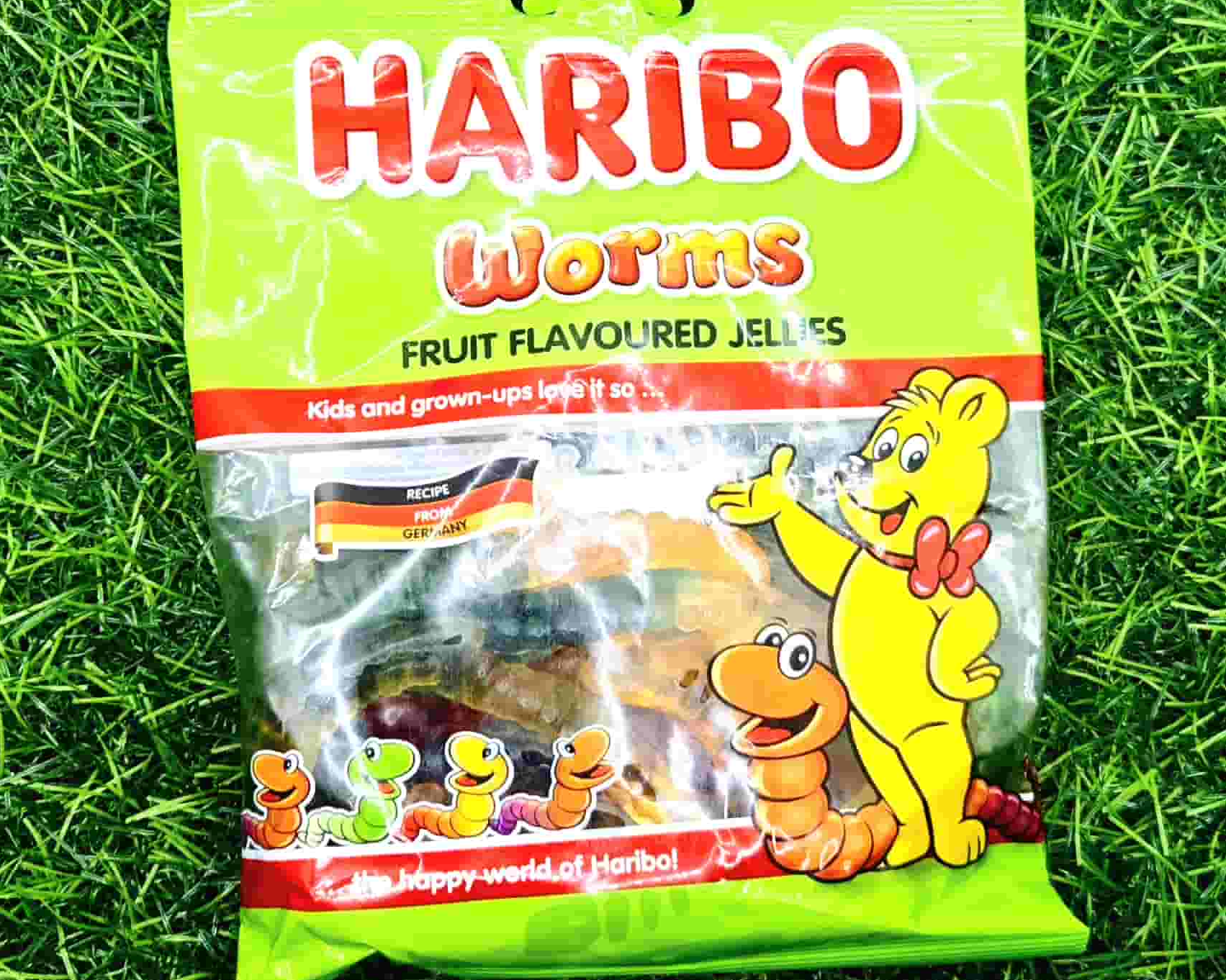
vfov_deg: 48.5
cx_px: 613
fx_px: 1088
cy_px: 480
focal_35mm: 30
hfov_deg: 58.8
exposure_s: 1/526
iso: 160
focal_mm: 5.4
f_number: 1.8
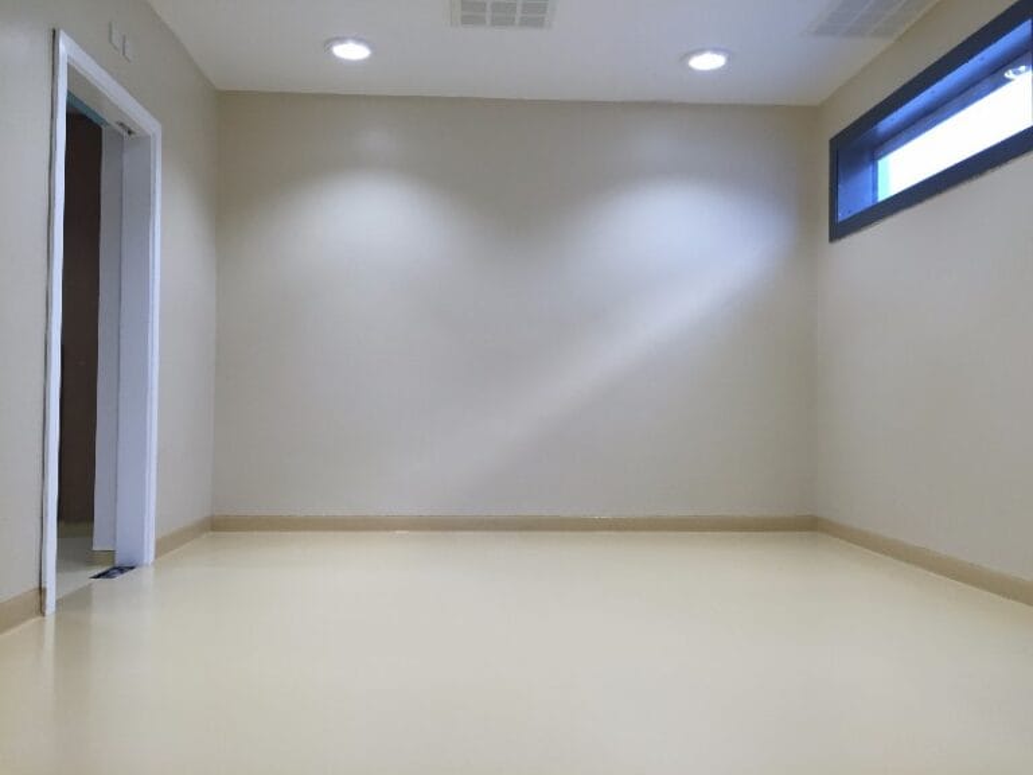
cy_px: 388
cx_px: 516
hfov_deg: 61.7
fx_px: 865
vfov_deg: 48.2
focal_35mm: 29
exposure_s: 1/33
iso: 32
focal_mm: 4.15
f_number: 2.2
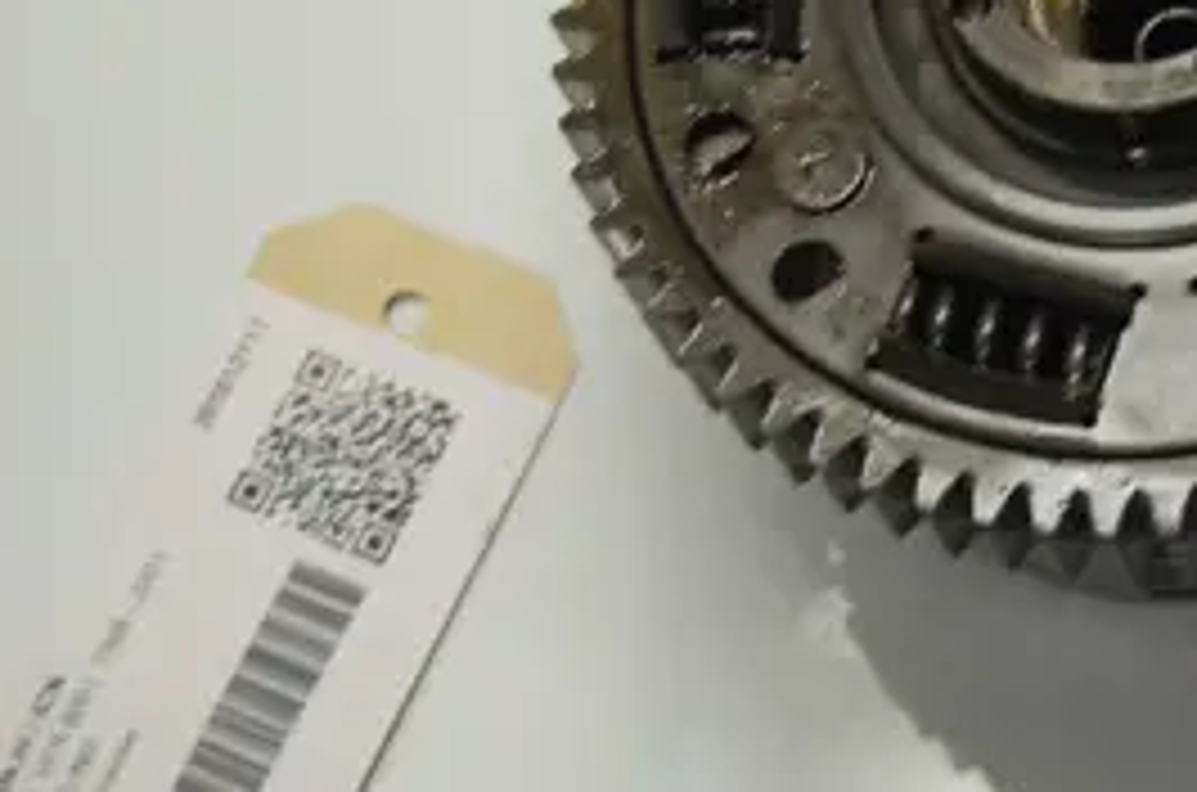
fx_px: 4677
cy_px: 63
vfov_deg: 9.6
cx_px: 1096
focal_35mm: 141
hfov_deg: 14.4
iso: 400
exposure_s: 1/30
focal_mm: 46
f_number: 5.3
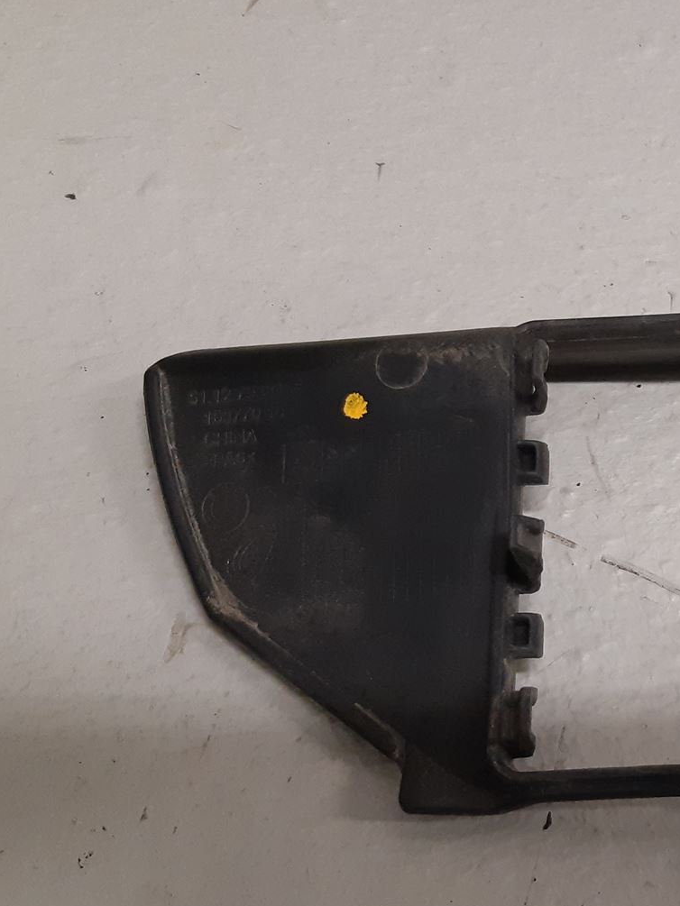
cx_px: 806
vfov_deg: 36.1
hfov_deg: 25.0
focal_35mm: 53
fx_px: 1388
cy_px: 530
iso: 200
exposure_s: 1/60
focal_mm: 3.93
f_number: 1.7
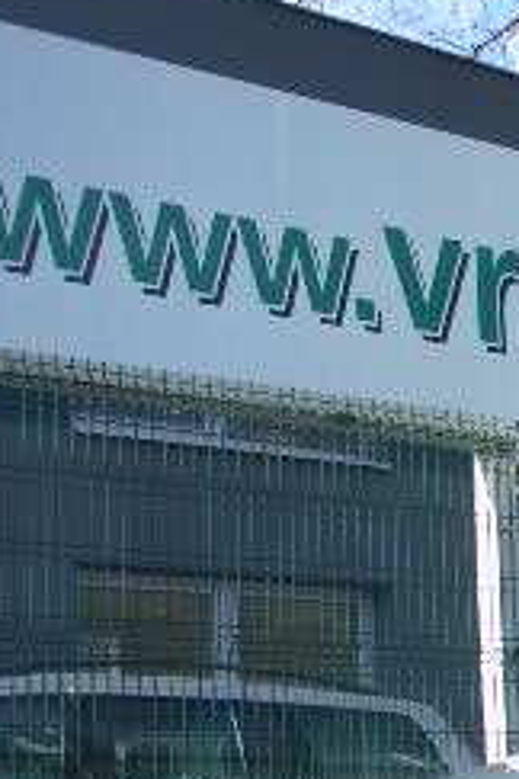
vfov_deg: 20.9
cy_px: 670
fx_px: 2076
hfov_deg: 13.7
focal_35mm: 96
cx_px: 679
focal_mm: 5.8
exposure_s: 1/800
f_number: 2.6
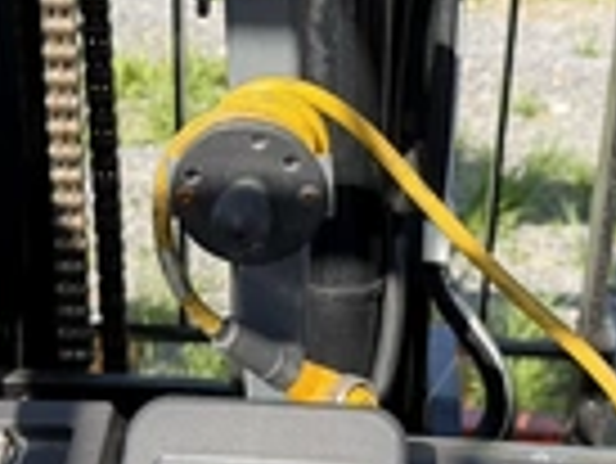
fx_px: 1247
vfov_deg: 21.0
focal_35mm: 70
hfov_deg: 27.8
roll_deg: +2.1
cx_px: 301
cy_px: 230
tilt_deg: -29.1
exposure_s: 1/1493
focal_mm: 6.76
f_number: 1.78
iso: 80
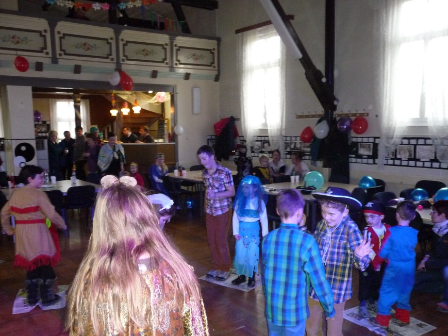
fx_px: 427
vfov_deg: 42.9
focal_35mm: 33
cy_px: 192
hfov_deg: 55.3
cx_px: 229
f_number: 3.3
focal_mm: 4.7
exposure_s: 1/30
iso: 400
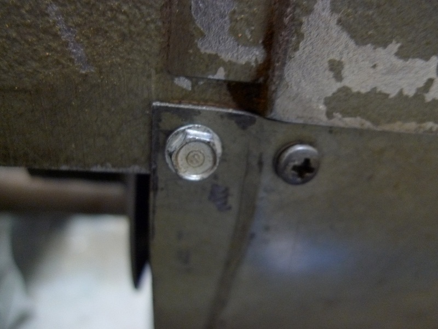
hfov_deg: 71.6
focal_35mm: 24
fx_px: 304
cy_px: 164
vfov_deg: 56.8
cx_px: 219
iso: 400
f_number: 2
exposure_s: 1/8
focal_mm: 5.1
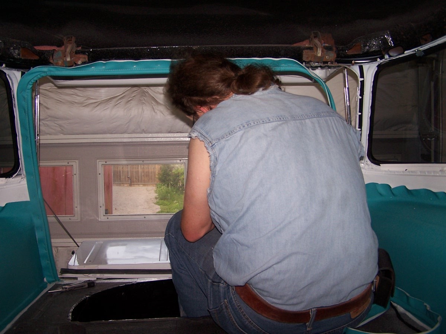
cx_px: 223
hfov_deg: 49.0
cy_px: 167
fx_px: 490
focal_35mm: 38
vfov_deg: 37.7
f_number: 2.8
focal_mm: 6.3
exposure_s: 1/60
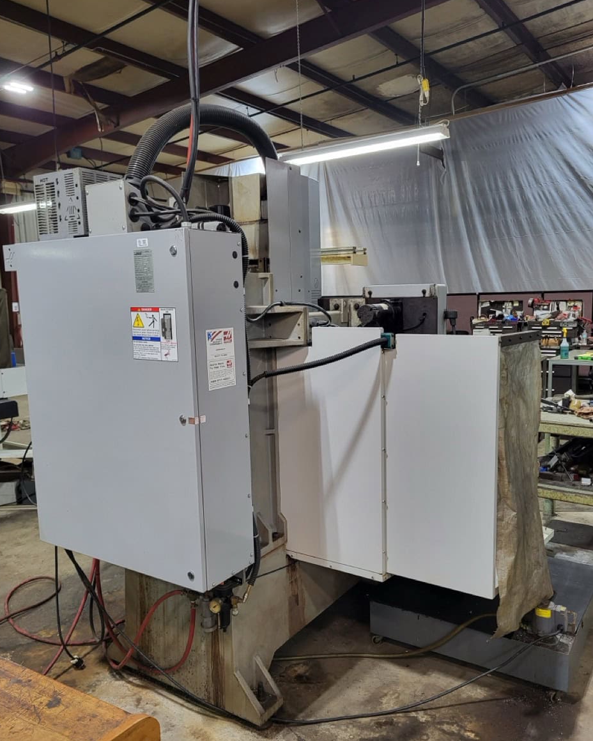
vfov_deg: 62.2
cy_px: 380
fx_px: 614
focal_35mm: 28
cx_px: 297
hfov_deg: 51.5
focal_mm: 5.4
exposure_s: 1/40
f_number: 1.8
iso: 160
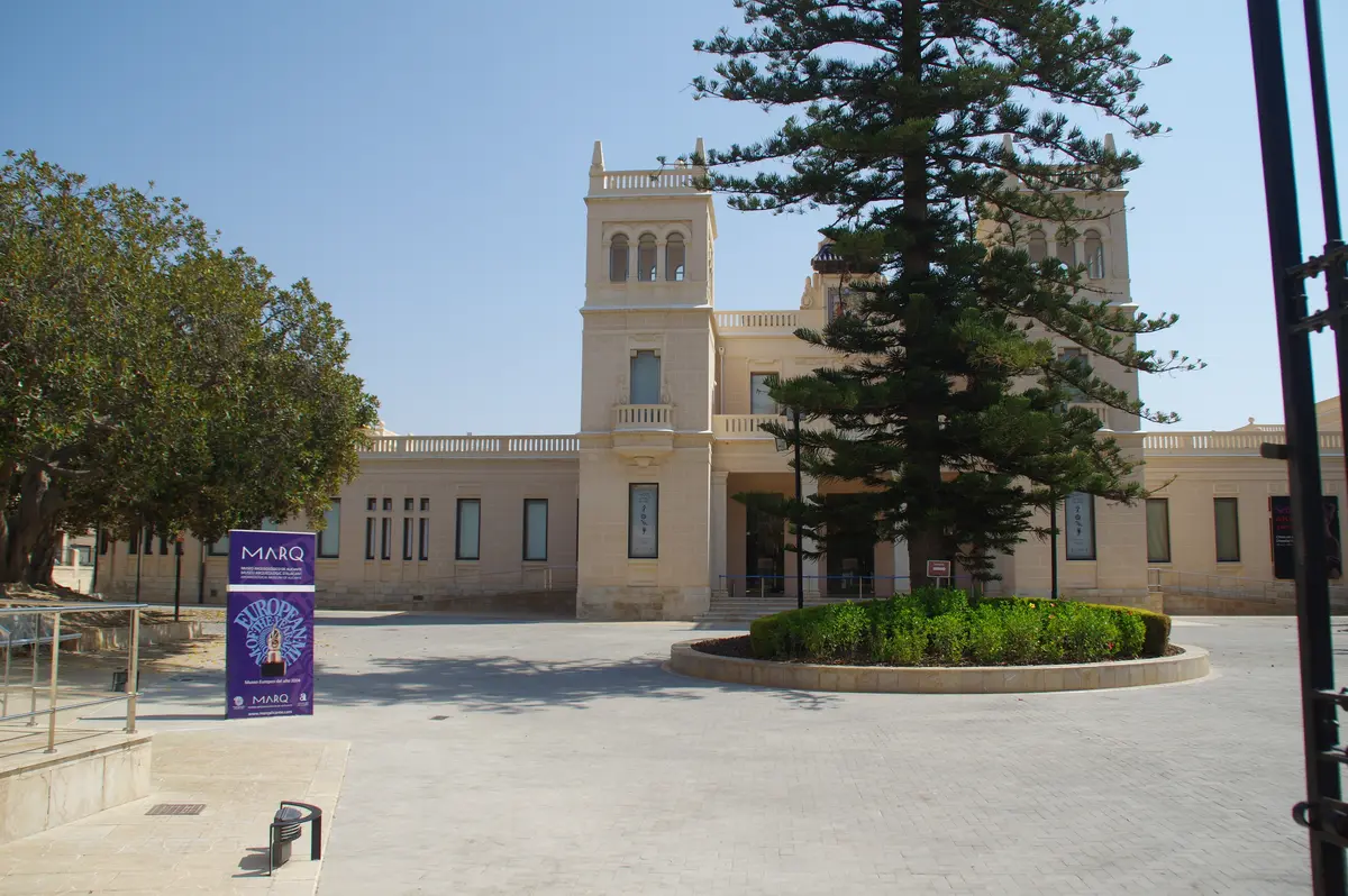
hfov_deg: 67.4
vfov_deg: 47.9
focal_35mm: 27
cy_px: 448
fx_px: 1010
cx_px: 674
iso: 100
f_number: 8
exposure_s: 1/400
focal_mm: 18
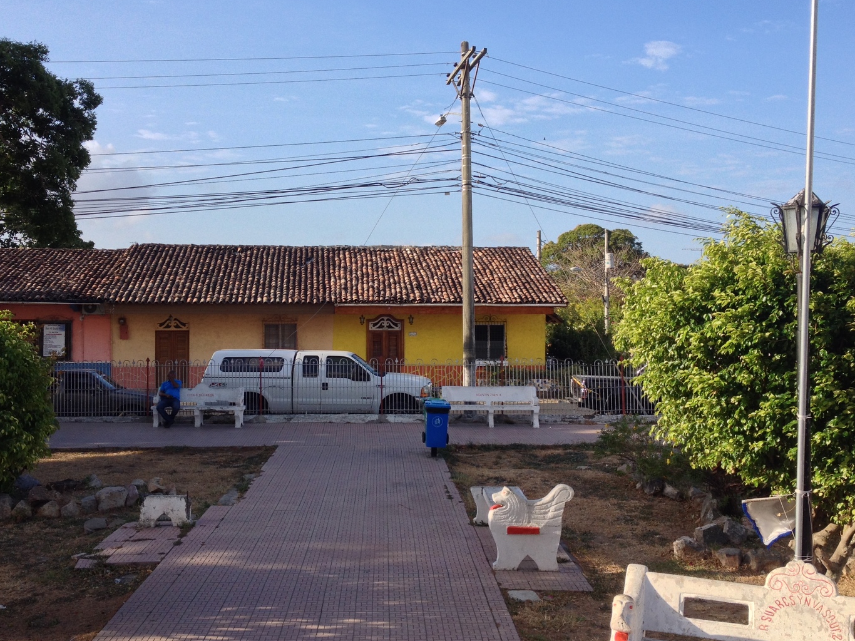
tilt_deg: -3.1
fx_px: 1013
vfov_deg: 35.1
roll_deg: +0.9
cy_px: 317
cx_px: 383
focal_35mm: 41
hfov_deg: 45.7
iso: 50
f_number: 2.4
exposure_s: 1/789
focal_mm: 4.28
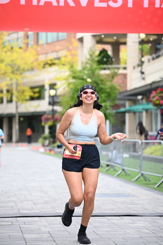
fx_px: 679
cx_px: 82
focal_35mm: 100
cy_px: 122
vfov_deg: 20.4
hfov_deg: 13.7
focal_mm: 100
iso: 640
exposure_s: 1/1600
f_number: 2.8
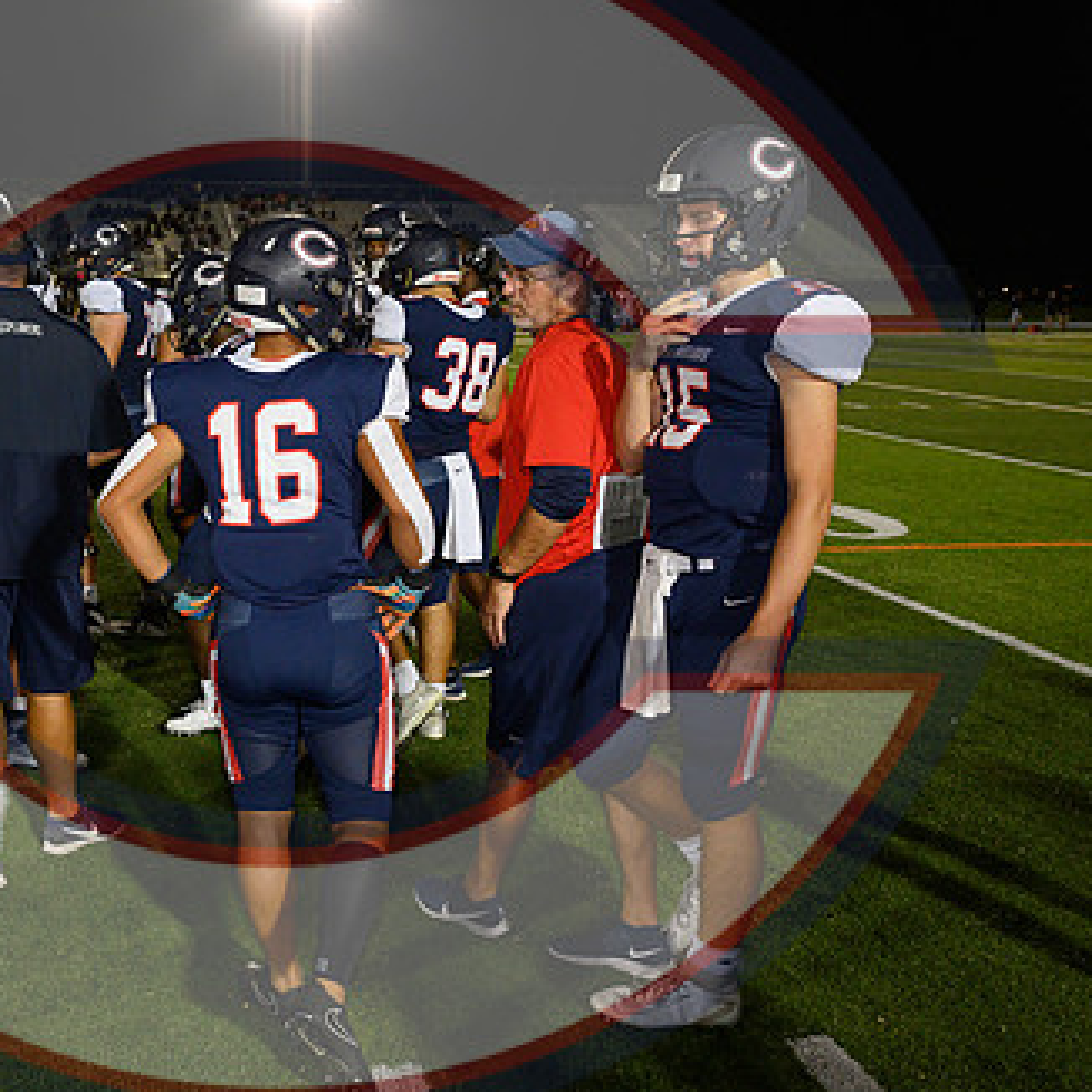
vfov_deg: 41.8
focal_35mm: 40
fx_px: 1428
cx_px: 261
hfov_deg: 40.6
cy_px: 502
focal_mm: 26.5
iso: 2200
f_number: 5.6
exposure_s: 1/320
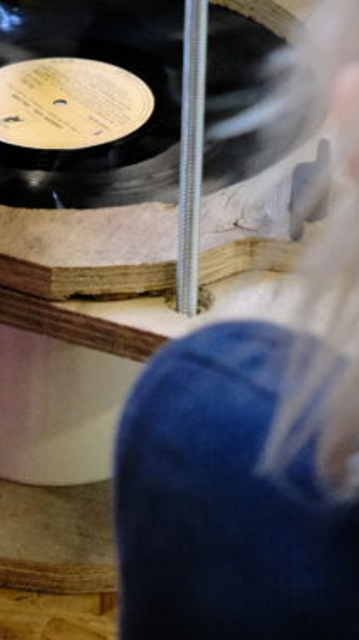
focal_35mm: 132
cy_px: 10
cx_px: -6
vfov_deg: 16.0
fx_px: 2237
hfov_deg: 9.1
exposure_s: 1/900
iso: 12800
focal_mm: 30.9
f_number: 2.8
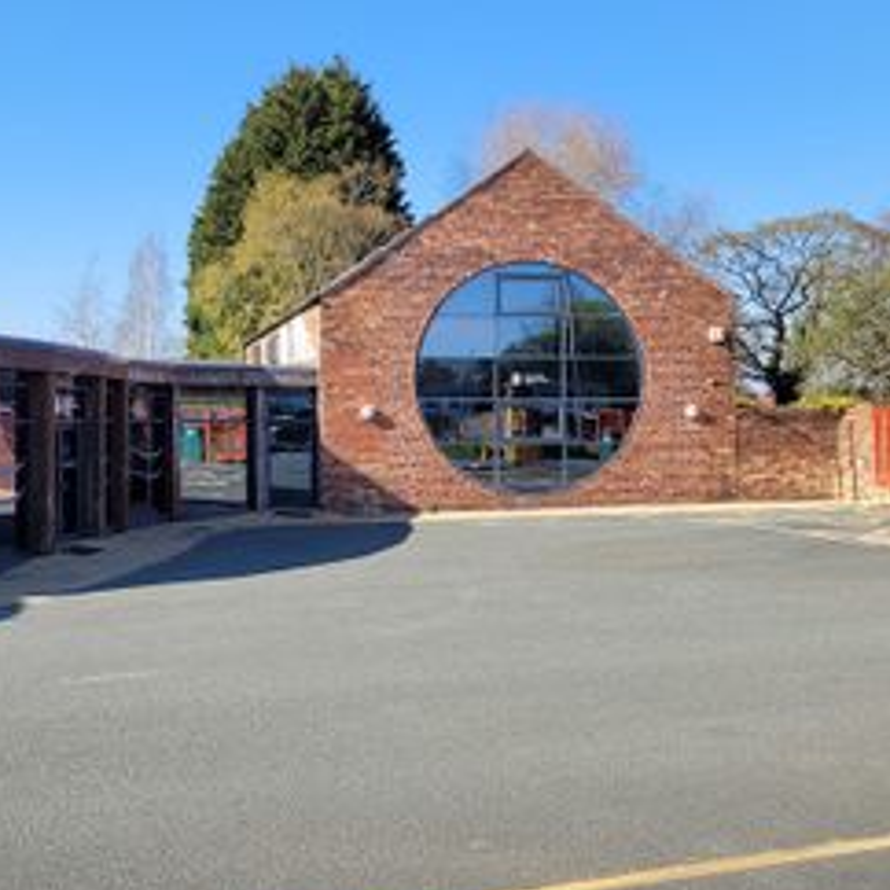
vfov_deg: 43.9
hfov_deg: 42.4
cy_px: 430
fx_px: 1105
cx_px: 217
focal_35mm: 38
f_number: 1.8
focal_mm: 5.4
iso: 40
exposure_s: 1/1380
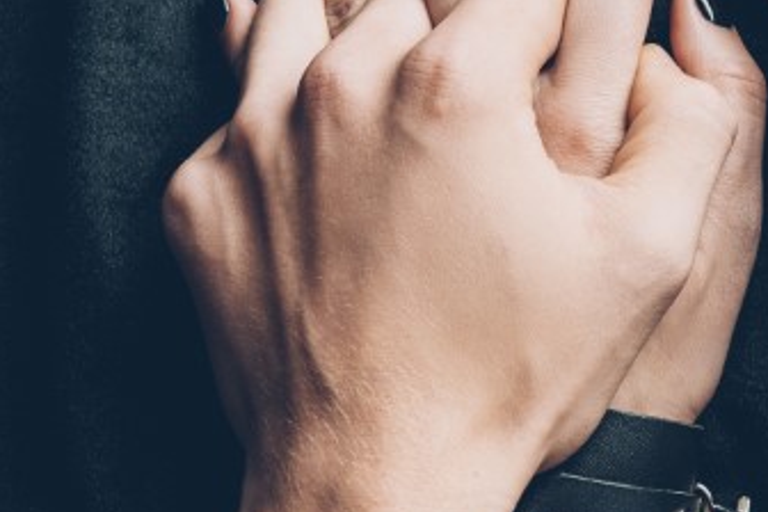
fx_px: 3072
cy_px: 215
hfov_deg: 14.1
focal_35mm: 144
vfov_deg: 9.5
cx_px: 650
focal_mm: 42
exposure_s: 1/160
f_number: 9
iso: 100
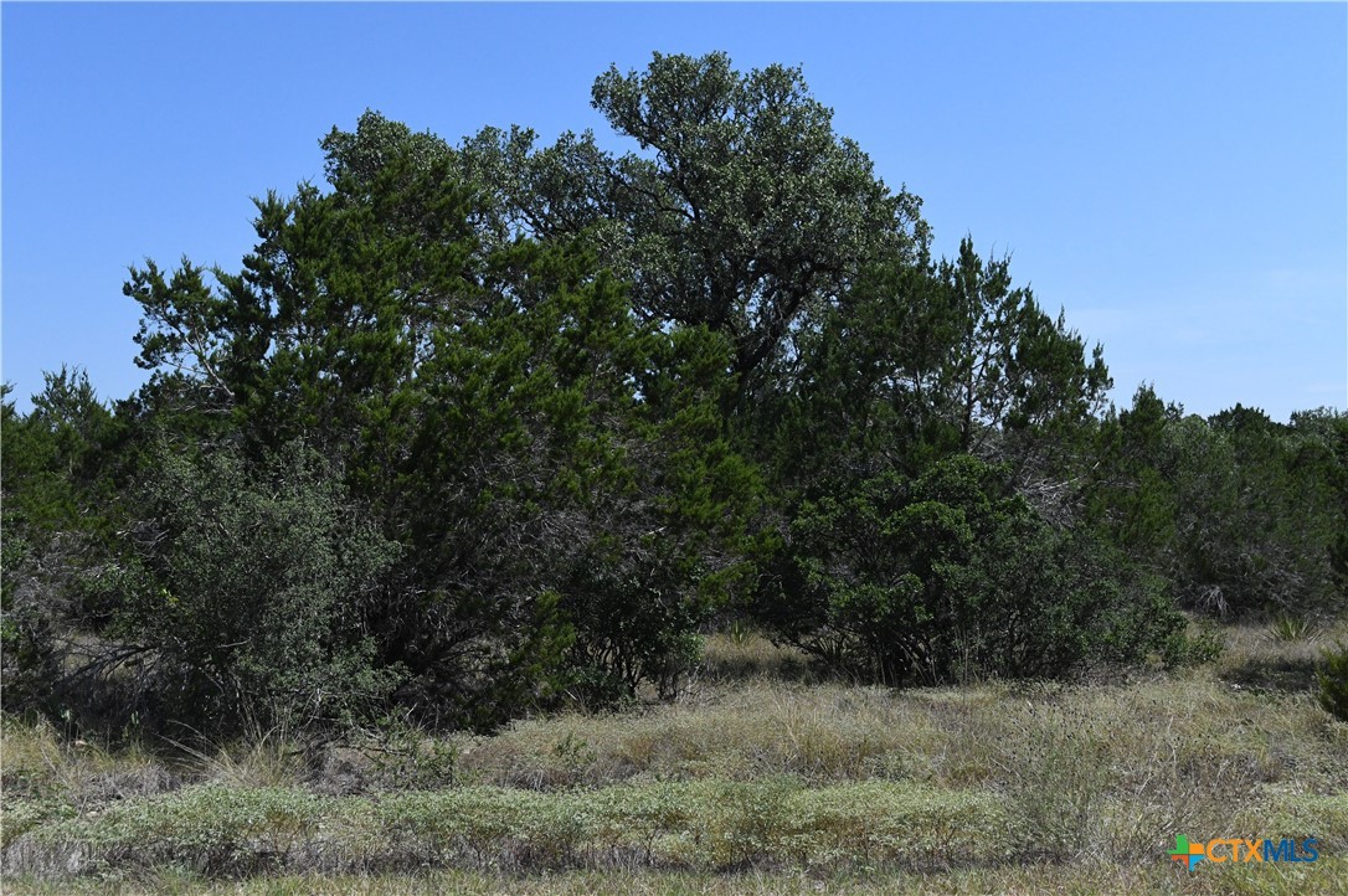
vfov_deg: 28.0
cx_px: 674
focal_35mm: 48
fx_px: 1796
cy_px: 448
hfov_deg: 41.1
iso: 2000
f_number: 8
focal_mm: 32
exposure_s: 1/8000
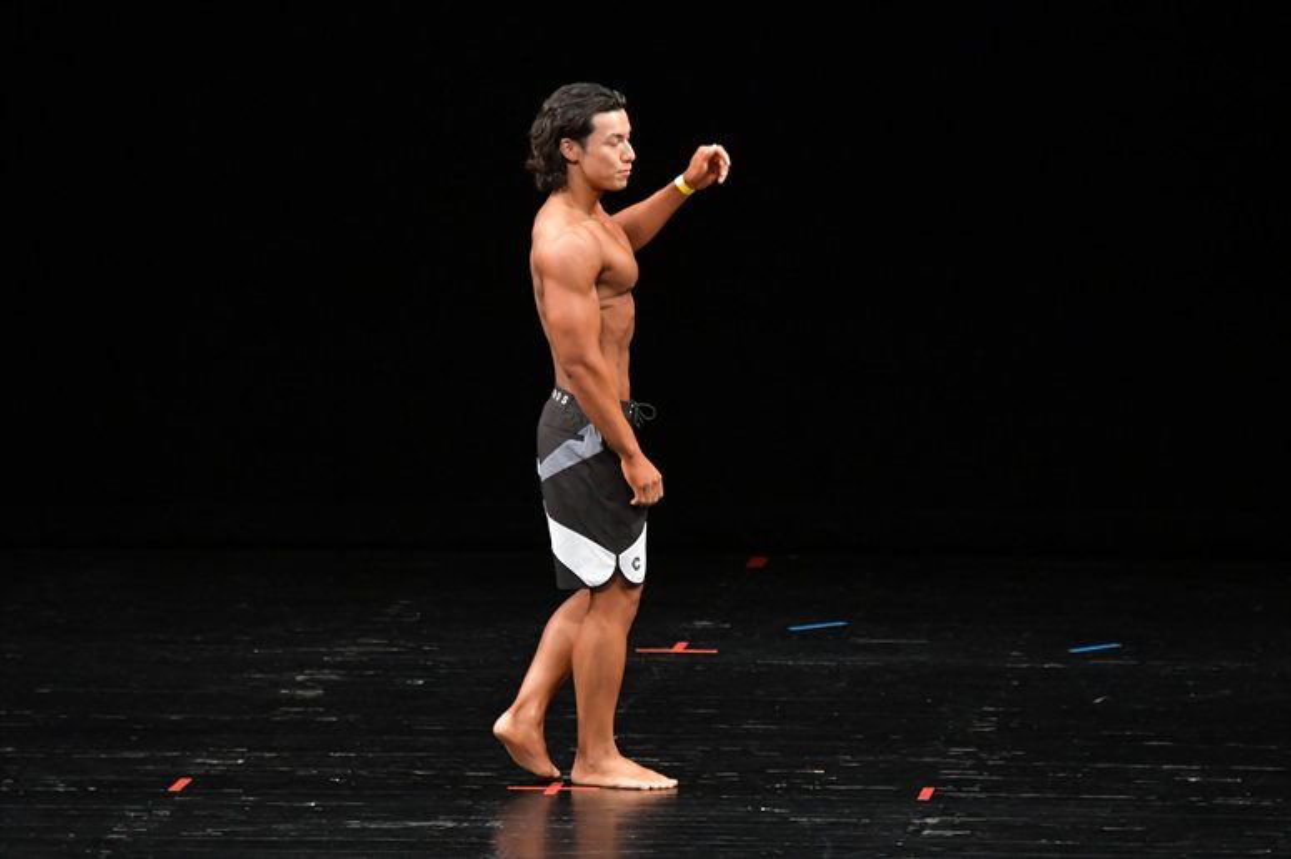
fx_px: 10216
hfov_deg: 7.2
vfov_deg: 4.8
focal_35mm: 285
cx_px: 646
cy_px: 430
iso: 3200
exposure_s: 1/400
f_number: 5.6
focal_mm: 190
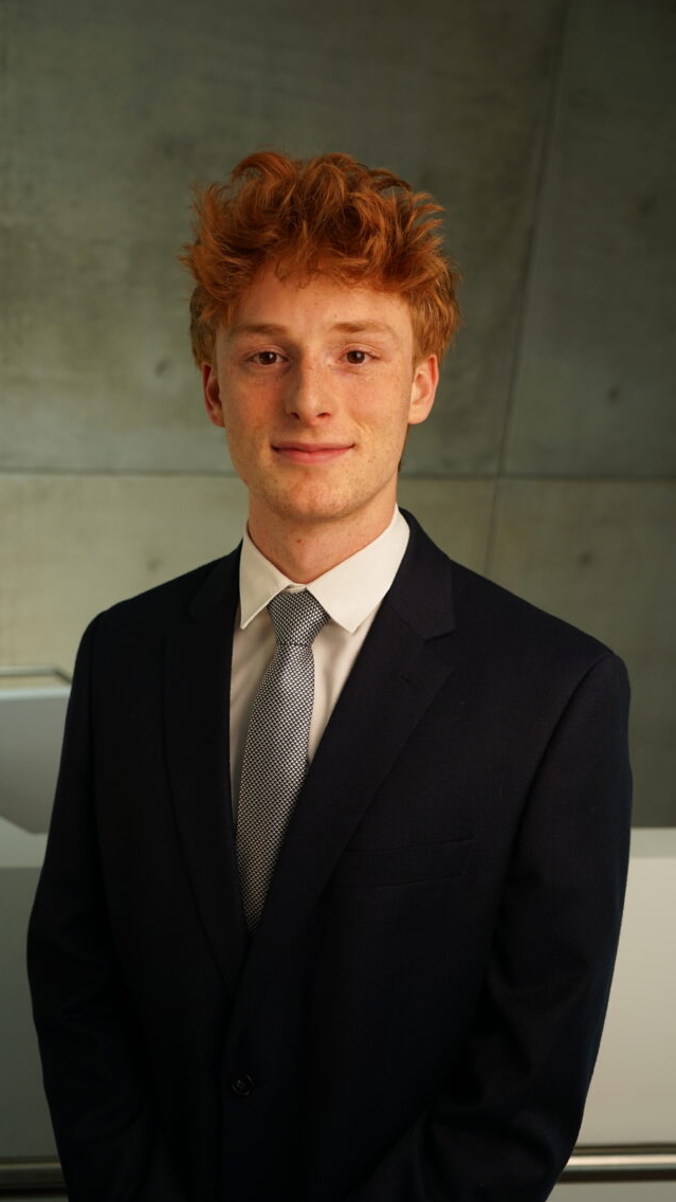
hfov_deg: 34.7
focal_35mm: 34
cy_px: 603
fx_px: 1083
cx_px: 332
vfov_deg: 58.0
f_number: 4
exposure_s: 1/320
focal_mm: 32
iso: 320
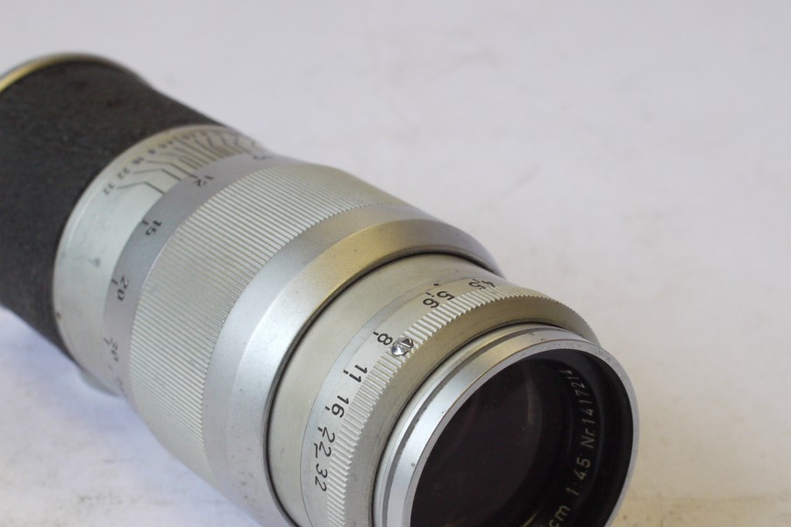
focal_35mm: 83
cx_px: 357
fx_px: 1823
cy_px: 386
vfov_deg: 16.4
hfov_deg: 24.5
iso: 800
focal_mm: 30
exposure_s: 1/125
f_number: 8
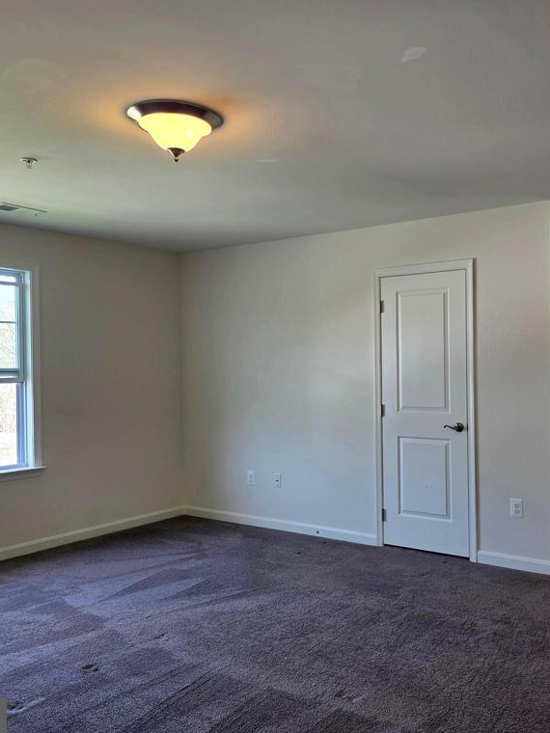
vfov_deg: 58.4
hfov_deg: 44.6
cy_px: 366
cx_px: 380
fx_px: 657
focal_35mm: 31
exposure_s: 1/120
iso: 40
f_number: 1.7
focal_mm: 6.3
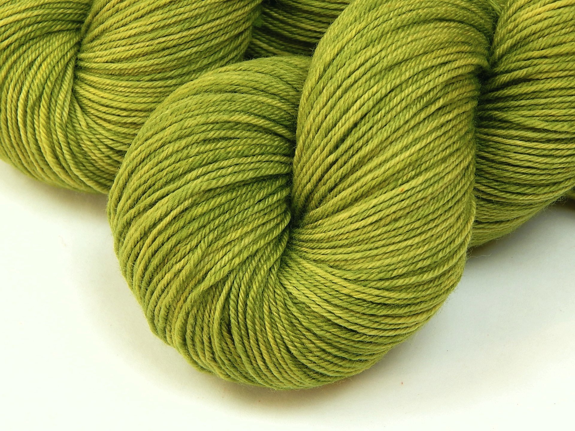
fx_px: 1744
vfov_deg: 14.1
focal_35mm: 105
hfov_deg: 18.7
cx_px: 288
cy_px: 216
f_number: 4.5
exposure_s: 1/25
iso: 125
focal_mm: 18.7
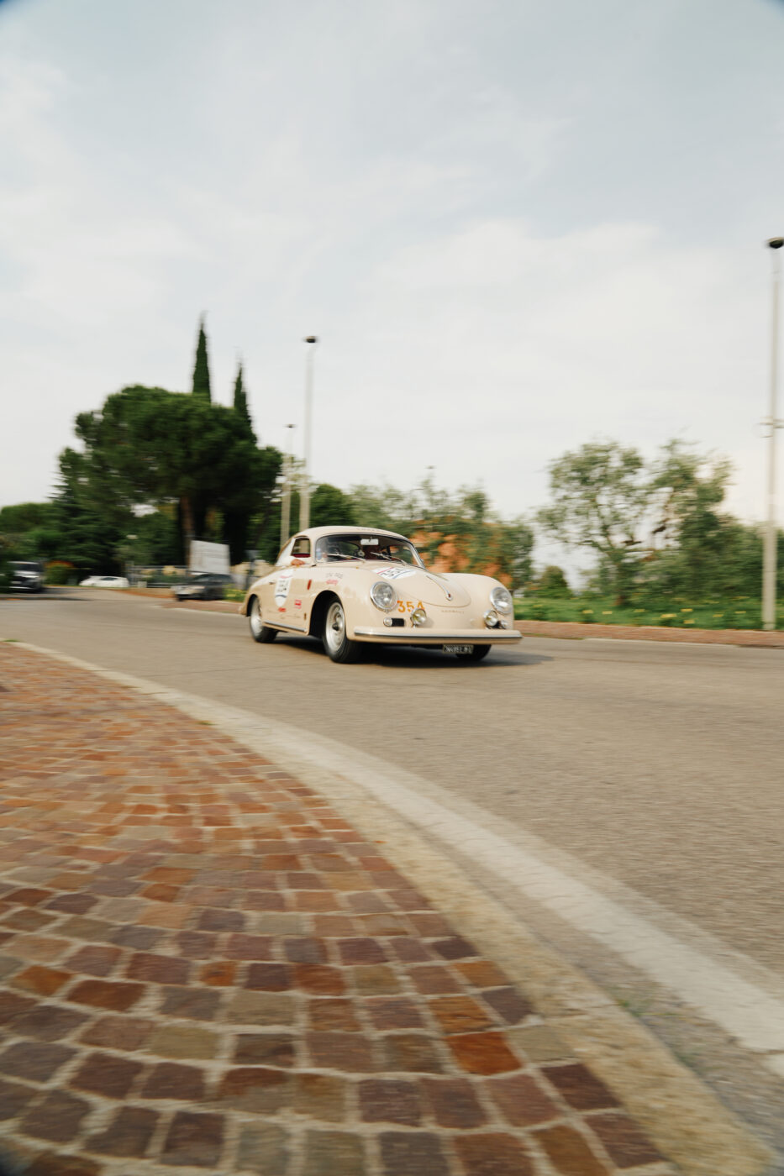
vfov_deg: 73.8
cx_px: 392
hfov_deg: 53.1
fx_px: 784
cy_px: 588
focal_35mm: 24
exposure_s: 1/40
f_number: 11
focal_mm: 24
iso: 100
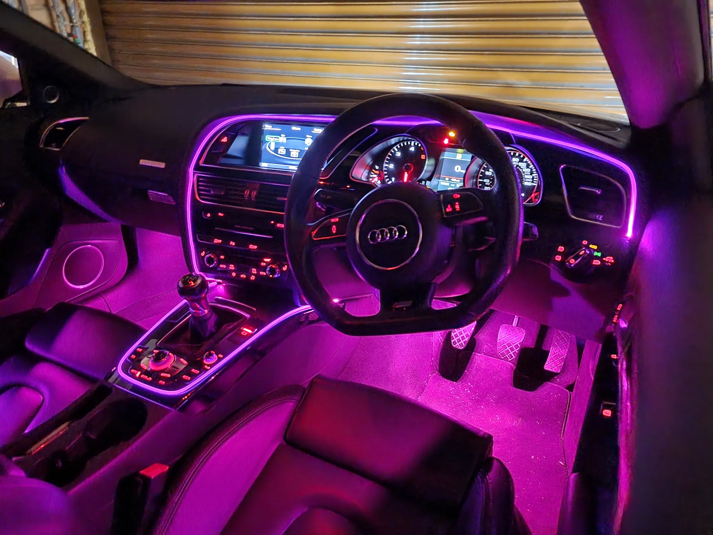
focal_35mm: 24
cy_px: 268
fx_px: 494
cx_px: 356
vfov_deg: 56.8
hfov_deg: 71.6
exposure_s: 1/10
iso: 3200
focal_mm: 6.7
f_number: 1.8
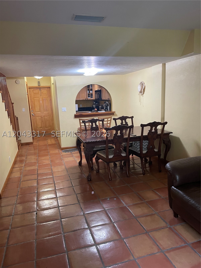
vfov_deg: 67.3
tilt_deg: -8.9
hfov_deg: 53.1
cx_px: 100
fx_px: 201
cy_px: 134
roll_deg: +2.7
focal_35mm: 26
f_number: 1.6
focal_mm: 4.2
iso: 320
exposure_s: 1/60
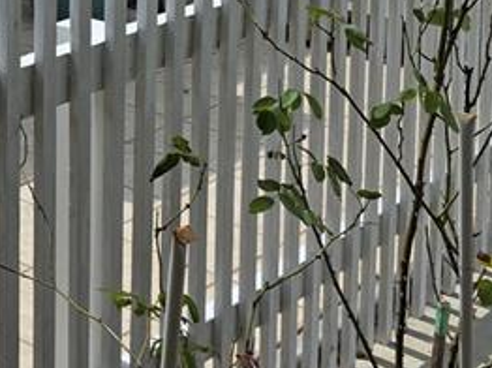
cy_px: -278
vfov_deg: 14.5
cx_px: -334
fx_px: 1278
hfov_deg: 18.2
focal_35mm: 90
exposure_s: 1/873
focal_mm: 6.3
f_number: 1.7
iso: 12
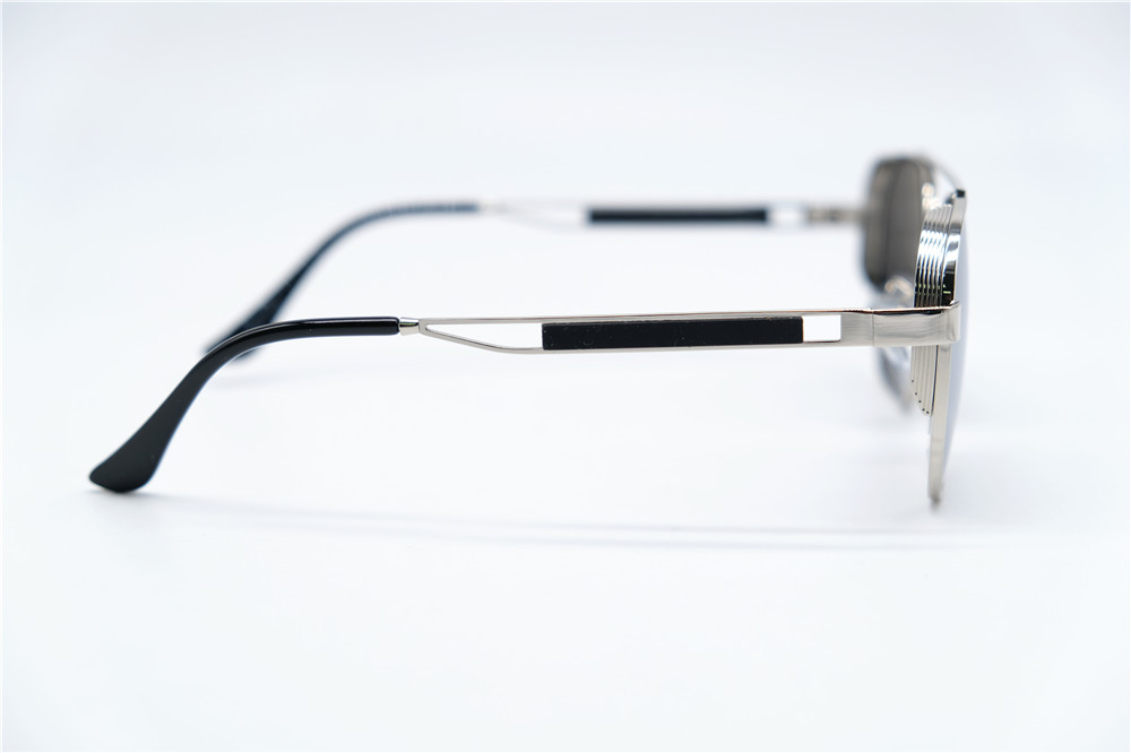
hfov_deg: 29.3
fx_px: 2167
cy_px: 376
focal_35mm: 69
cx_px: 566
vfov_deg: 19.7
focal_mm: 46.3
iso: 160
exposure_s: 1/180
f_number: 4
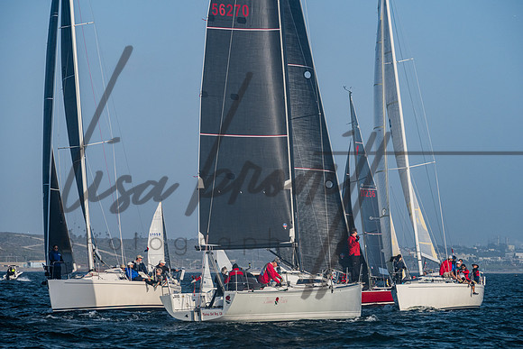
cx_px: 270
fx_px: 2799
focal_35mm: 193
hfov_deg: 10.7
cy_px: 175
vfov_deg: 7.1
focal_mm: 170
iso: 400
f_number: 8
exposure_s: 1/1000
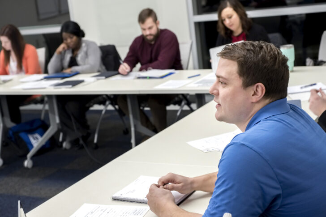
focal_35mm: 58
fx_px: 525
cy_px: 108
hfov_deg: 34.5
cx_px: 163
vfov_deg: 23.4
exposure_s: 1/125
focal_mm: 38.8
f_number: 3.6
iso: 1000
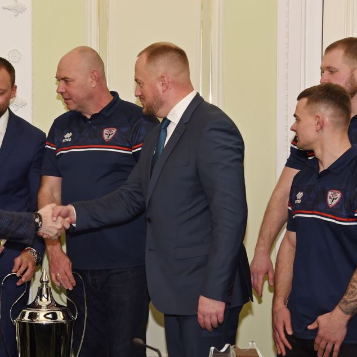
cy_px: 159
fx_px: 1447
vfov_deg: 14.1
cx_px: 79
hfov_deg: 14.0
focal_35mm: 124
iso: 1000
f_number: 5
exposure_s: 1/200
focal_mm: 66
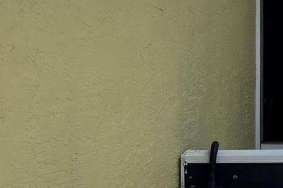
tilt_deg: -4.5
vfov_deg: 14.0
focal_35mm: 97
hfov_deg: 17.5
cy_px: 30
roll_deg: -0.9
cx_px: 492
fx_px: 762
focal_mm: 5.96
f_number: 1.6
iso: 50
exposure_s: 1/2933
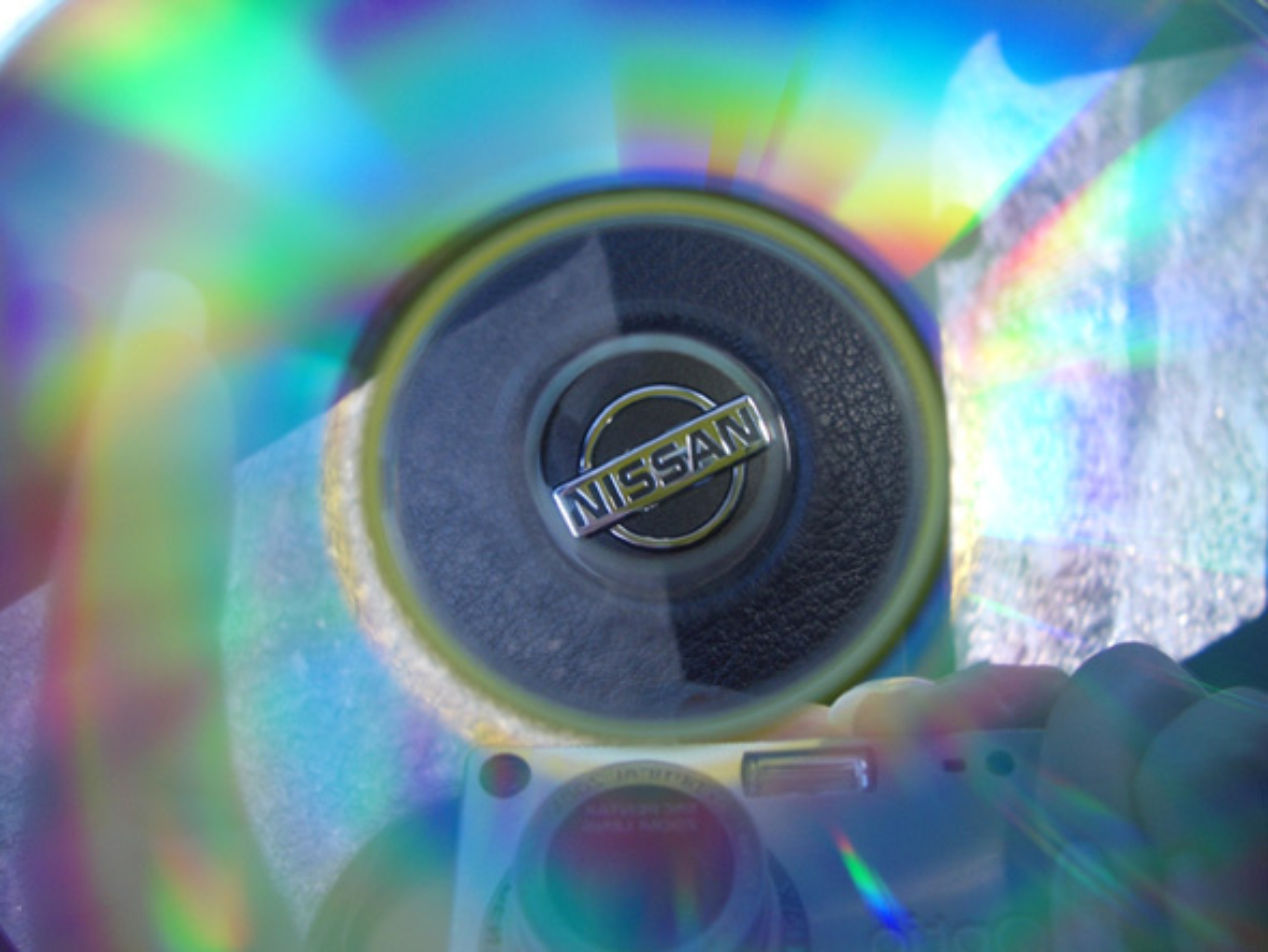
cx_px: 634
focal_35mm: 35
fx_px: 1283
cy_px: 476
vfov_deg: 40.7
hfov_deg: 52.6
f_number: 2.6
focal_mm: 5.8
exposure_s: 1/100
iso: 50
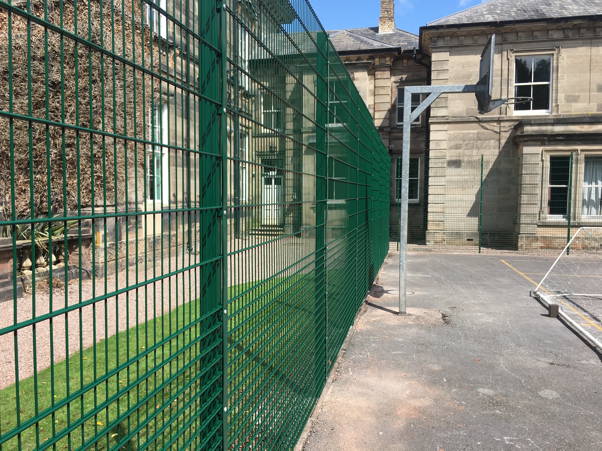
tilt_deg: -5.3
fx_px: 504
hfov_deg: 61.7
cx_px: 301
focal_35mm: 29
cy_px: 226
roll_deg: +0.5
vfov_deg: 48.2
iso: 25
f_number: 2.2
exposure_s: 1/974
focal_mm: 4.15
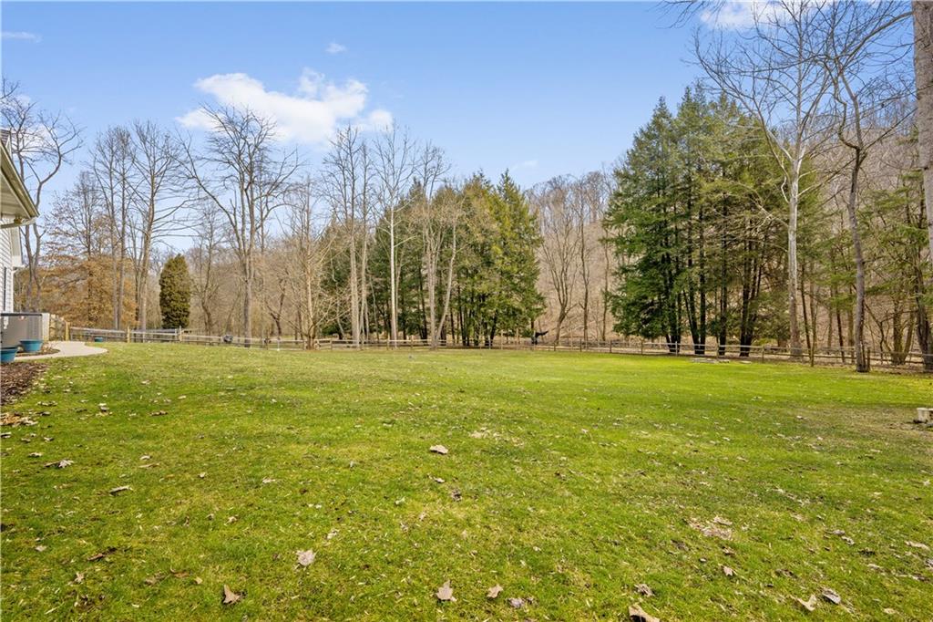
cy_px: 311
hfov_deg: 100.4
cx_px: 466
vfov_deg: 77.3
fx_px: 389
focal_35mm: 15
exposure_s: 1/250
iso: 100
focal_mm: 15
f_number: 8
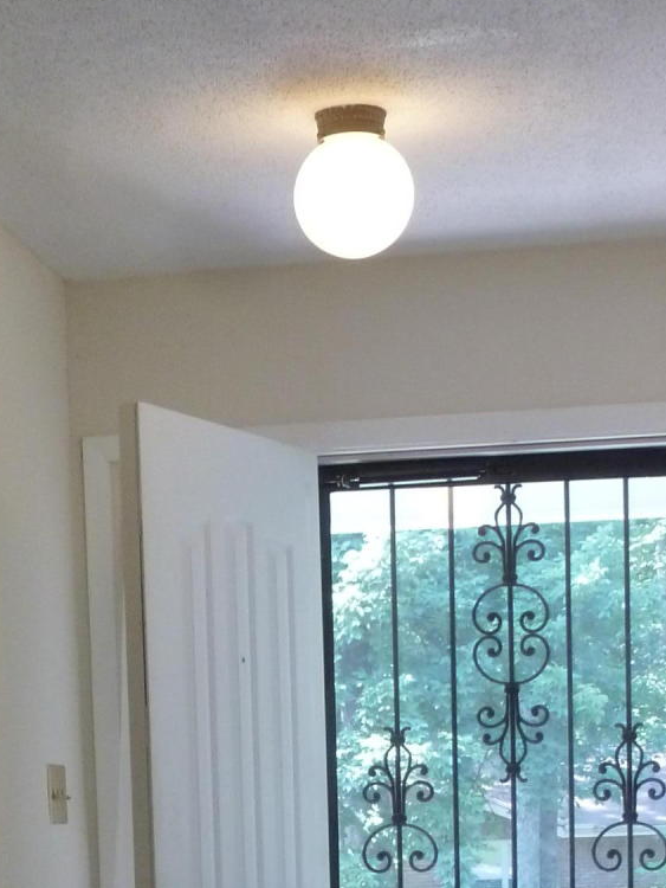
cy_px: 1034
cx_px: 114
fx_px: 2461
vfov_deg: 19.4
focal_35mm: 96
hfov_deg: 15.3
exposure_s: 1/60
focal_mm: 6.4
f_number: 3.7
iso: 400
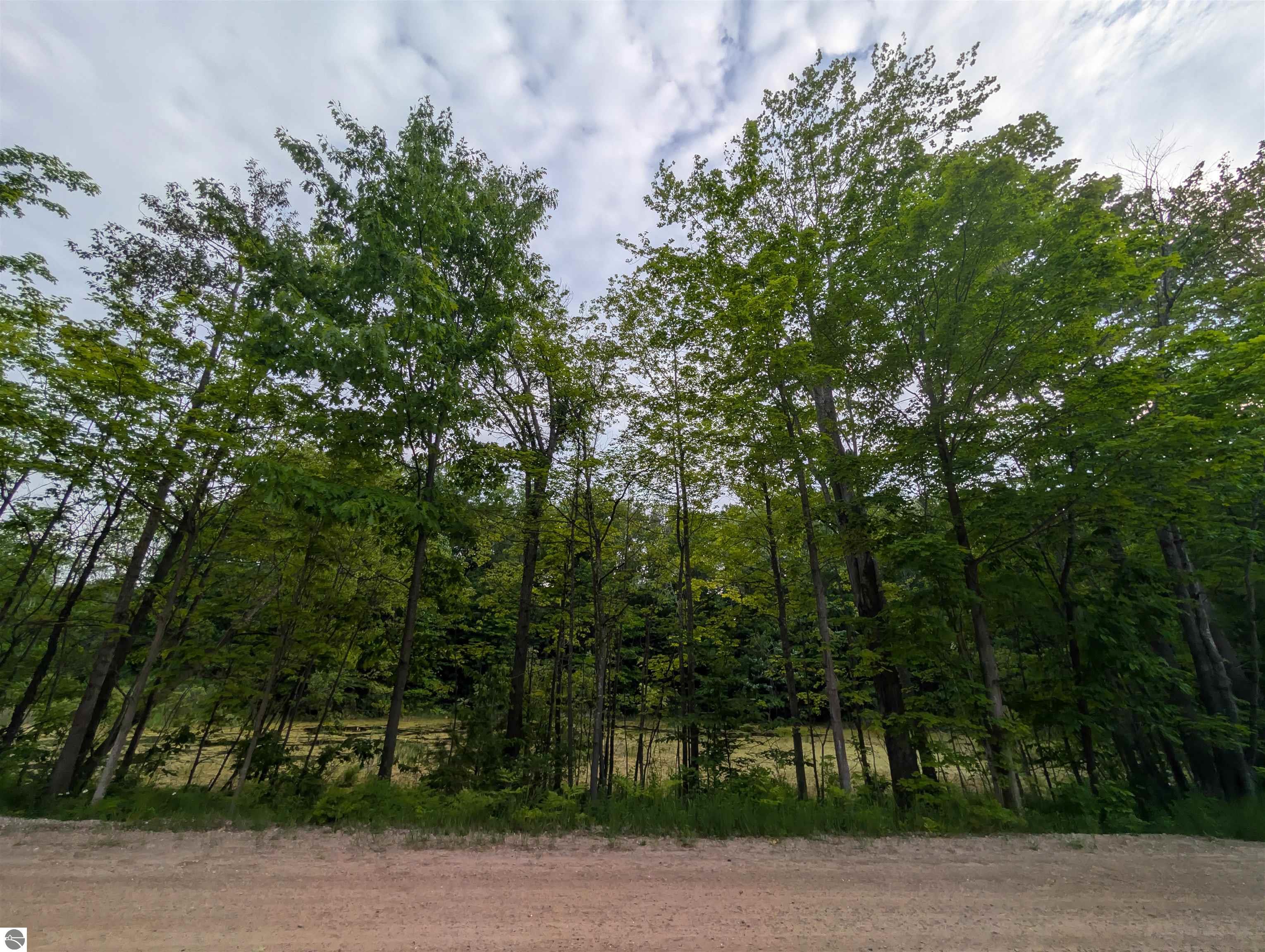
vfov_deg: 94.6
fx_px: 439
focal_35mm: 12
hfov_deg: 110.5
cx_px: 632
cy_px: 476
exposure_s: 1/1718
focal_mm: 2.02
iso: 51
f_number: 1.7
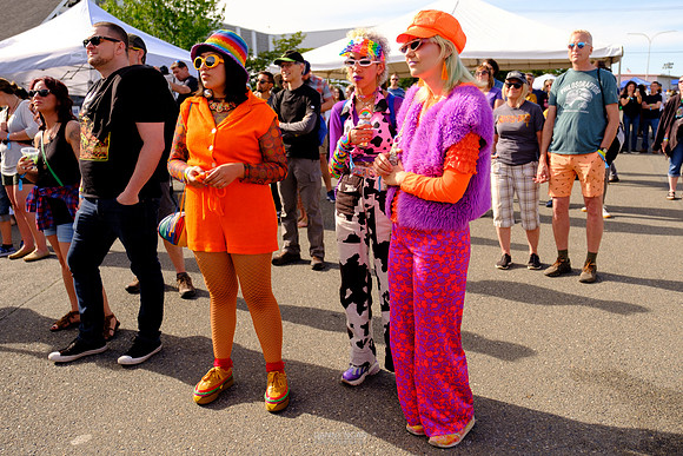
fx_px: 611
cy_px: 230
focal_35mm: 32
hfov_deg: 58.4
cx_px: 355
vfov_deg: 40.9
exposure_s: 1/1000
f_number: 2.8
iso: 160
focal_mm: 20.6
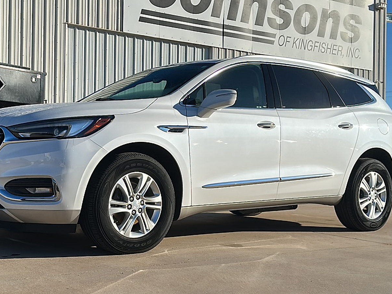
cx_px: 171
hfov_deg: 42.9
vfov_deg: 32.9
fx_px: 498
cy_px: 148
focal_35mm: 44
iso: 80
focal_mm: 6.86
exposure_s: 1/9091
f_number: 1.78
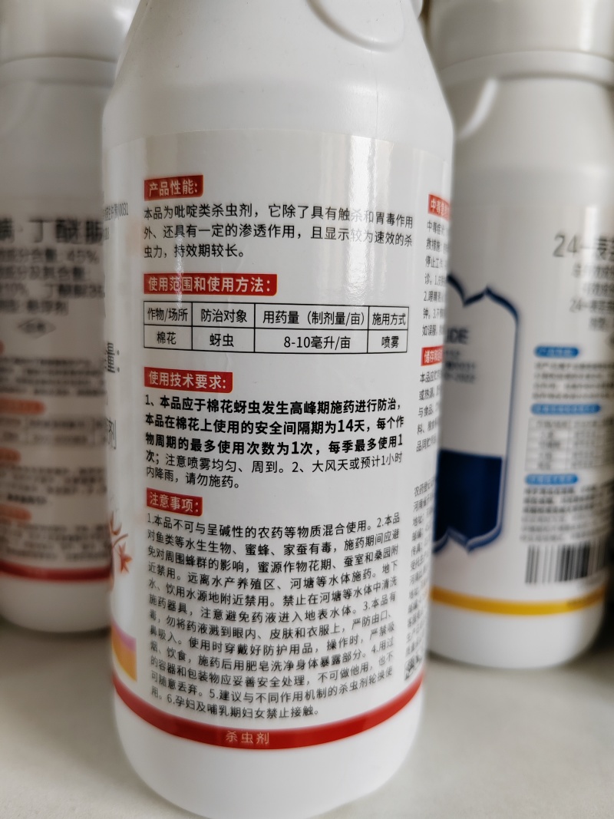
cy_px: 410
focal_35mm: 27
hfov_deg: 51.3
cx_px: 307
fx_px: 639
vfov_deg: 65.3
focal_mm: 6.14
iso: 640
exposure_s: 1/100
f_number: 1.8
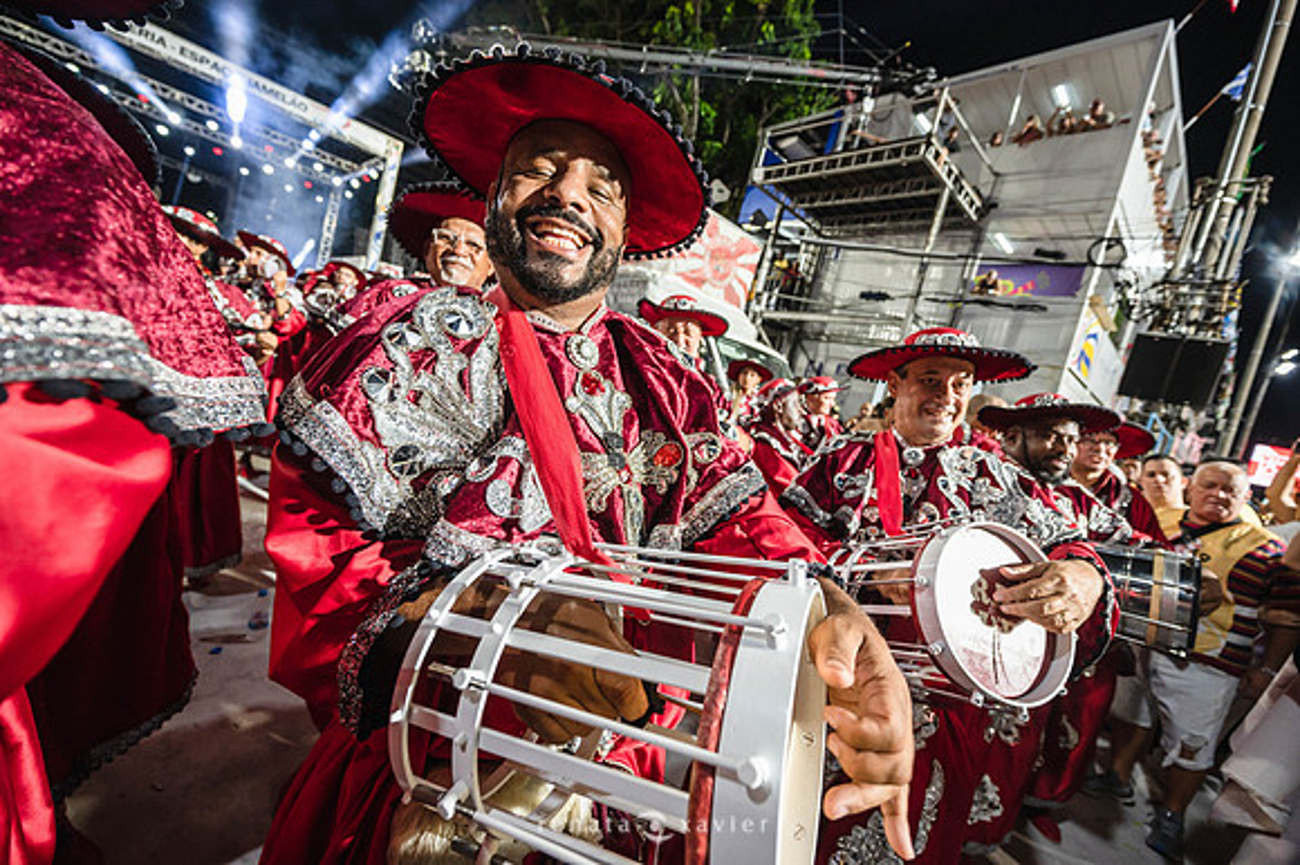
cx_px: 650
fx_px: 505
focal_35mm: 14
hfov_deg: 104.3
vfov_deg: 81.1
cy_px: 432
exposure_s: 1/250
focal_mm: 14
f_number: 4
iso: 1800
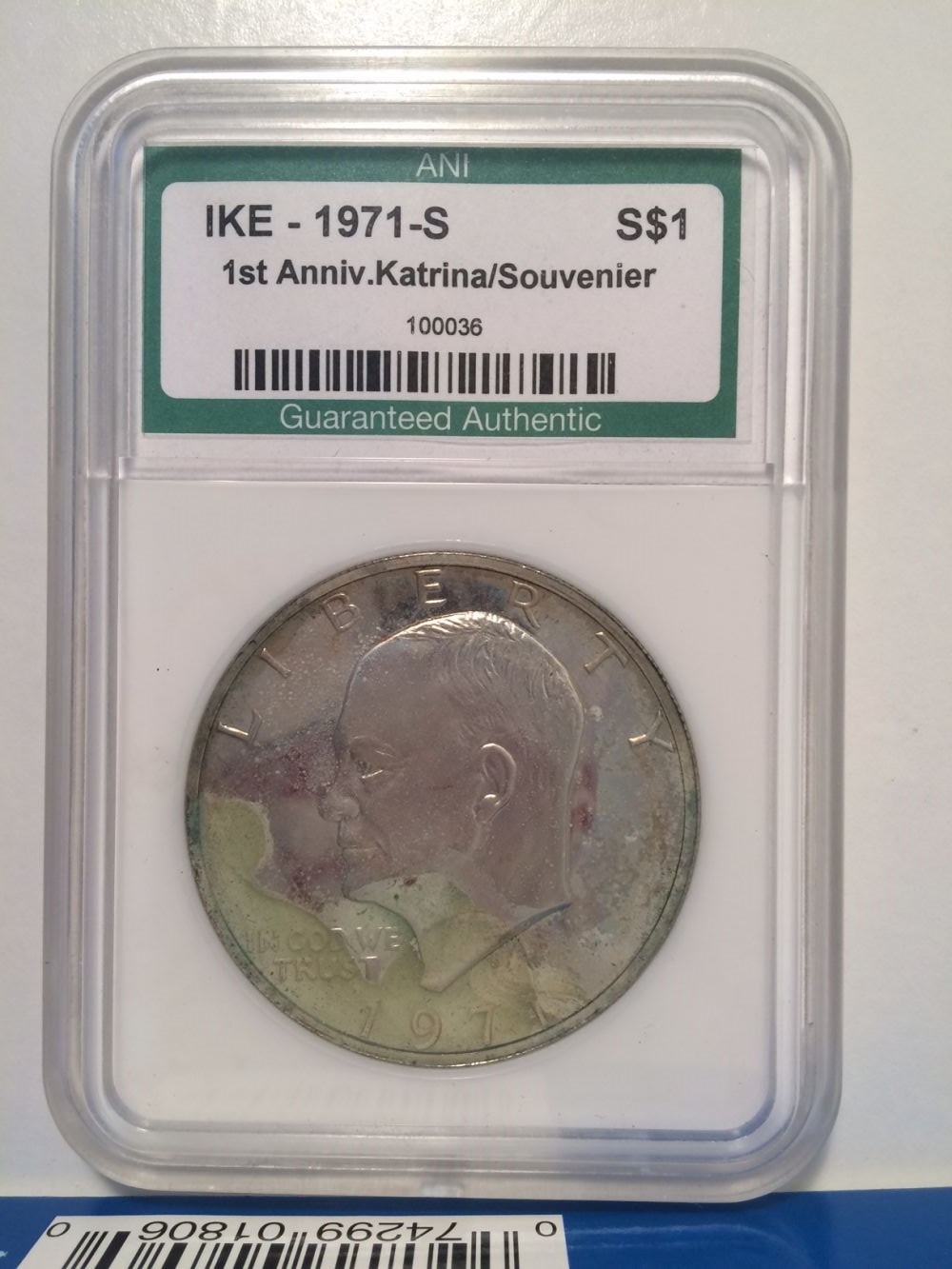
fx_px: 1063
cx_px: 476
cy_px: 634
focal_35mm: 29
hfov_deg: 48.2
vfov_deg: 61.7
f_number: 2.2
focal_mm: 4.15
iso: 40
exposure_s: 1/40
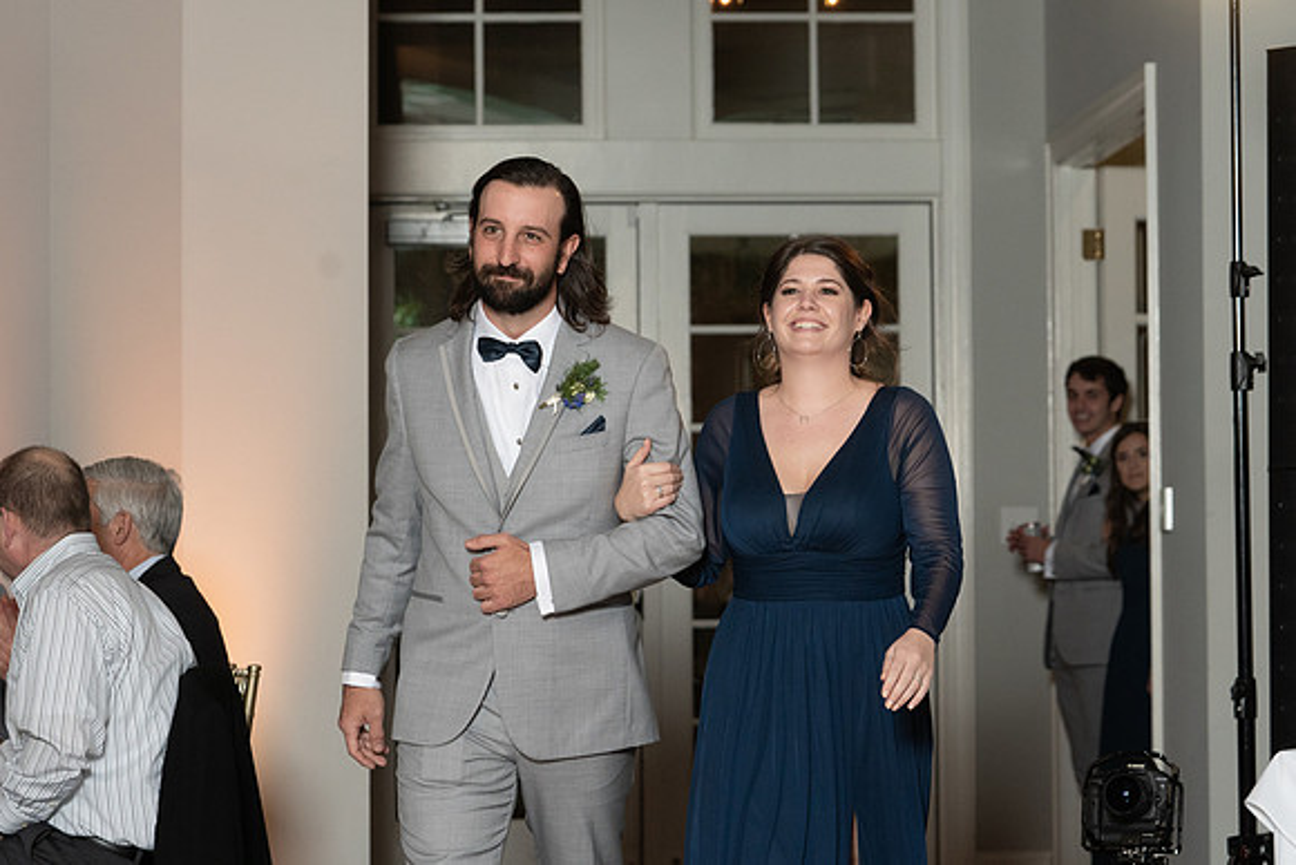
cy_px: 412
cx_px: 736
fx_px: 4260
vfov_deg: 11.6
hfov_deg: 17.3
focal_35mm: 118
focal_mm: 97
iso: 2000
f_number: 5.6
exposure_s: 1/200
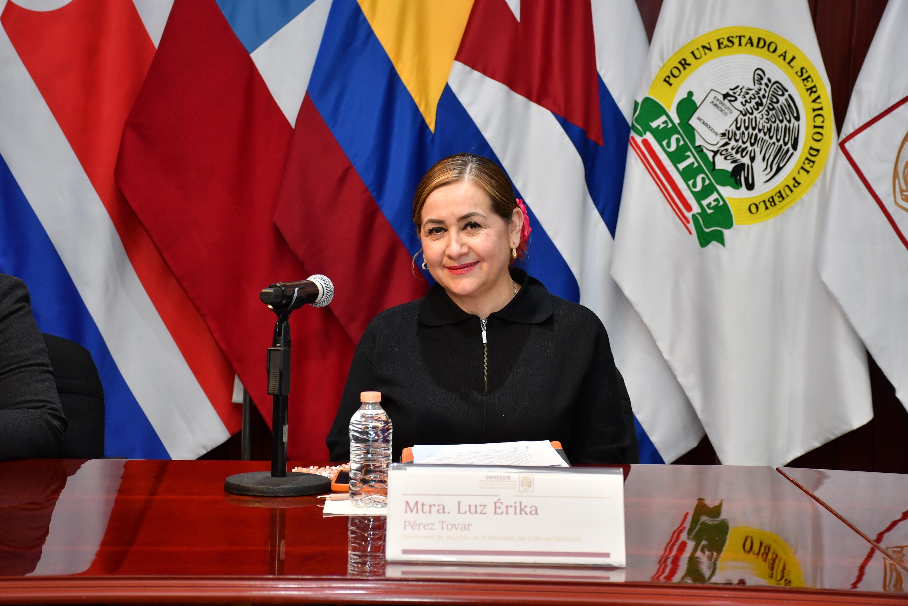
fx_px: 1892
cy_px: 303
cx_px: 454
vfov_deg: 18.2
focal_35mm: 75
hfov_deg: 27.0
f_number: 5.6
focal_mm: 50
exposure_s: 1/100
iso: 1000
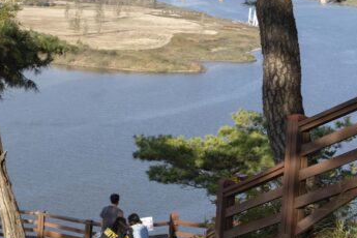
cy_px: 157
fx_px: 972
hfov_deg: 19.1
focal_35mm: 98
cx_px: -116
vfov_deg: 13.9
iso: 100
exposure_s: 1/100
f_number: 8
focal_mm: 33
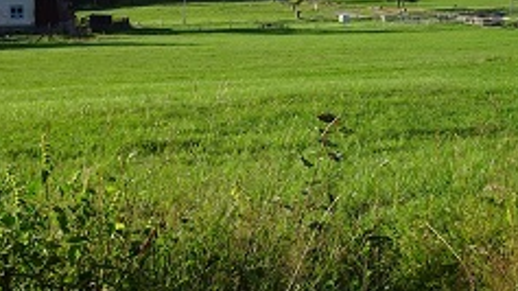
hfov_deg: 29.9
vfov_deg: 16.8
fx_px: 961
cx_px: 356
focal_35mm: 70
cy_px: -2
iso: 80
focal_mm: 6.56
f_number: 4
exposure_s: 1/320
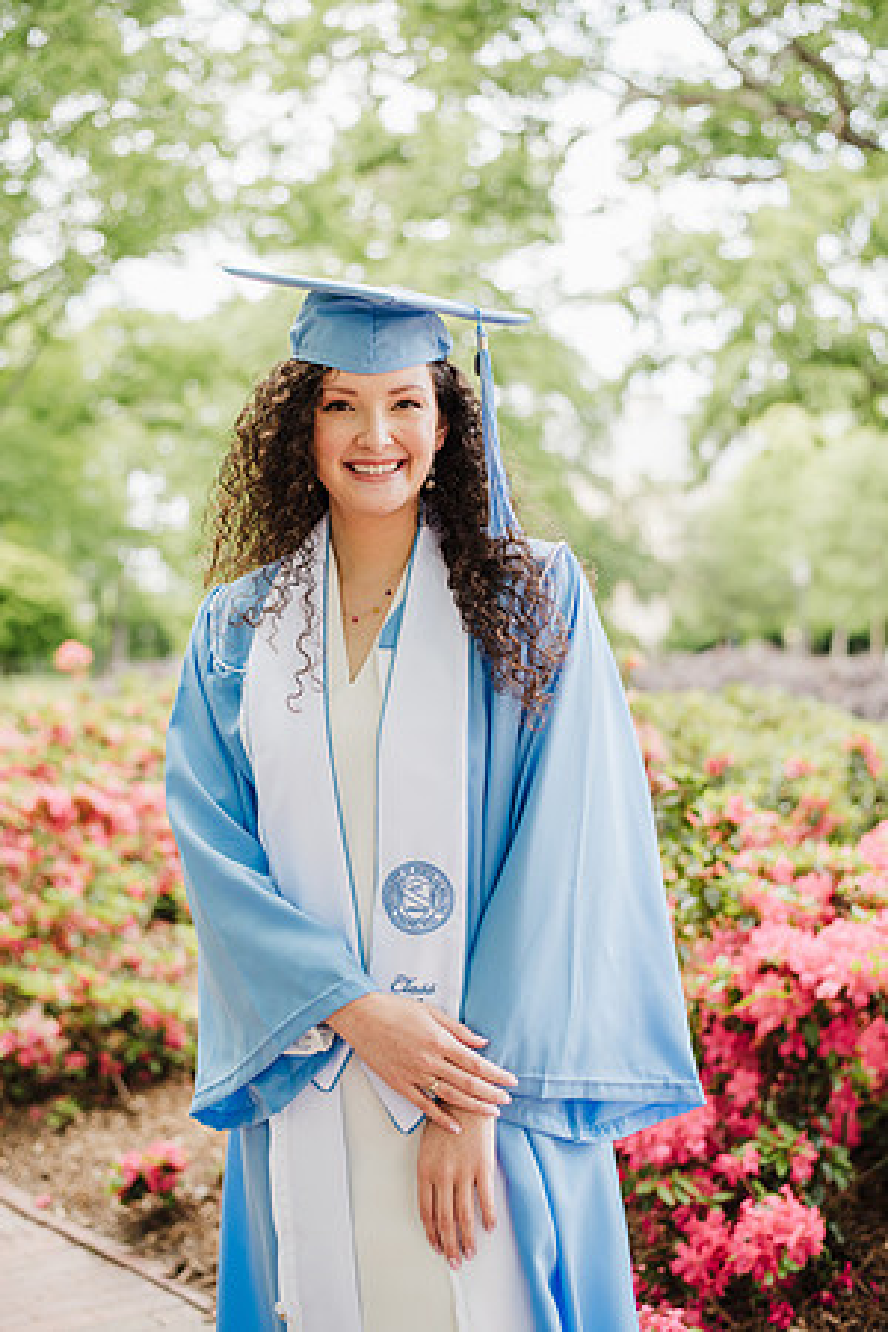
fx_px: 1850
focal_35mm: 50
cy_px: 666
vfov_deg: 39.6
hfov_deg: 27.0
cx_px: 444
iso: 200
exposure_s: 1/200
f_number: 2.5
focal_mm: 50
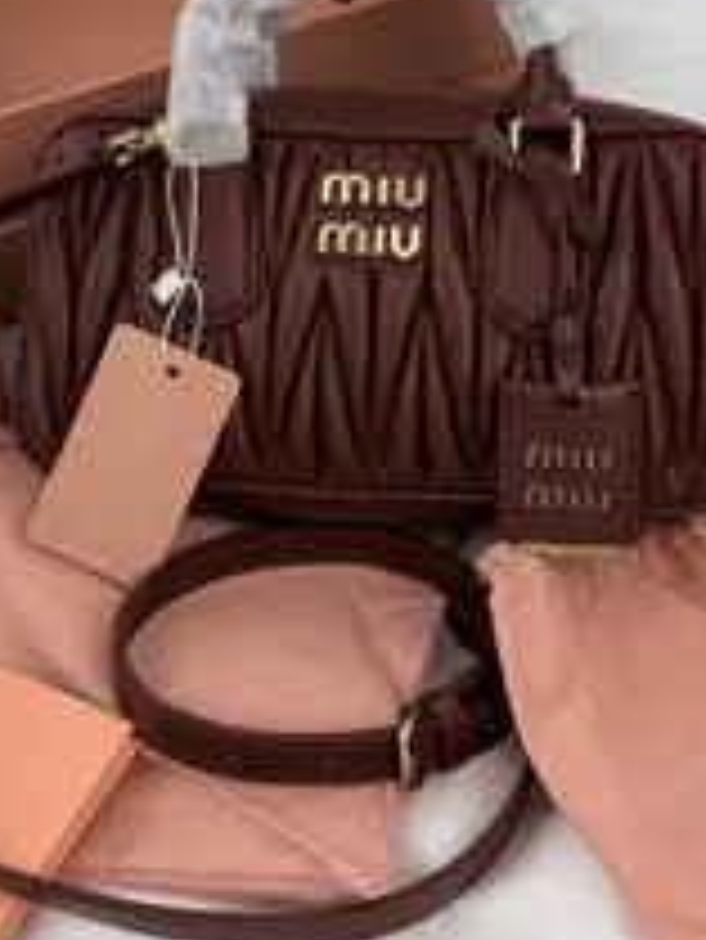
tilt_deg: -42.0
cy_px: 288
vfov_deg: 34.5
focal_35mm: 55
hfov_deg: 26.6
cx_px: 333
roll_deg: +1.6
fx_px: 1494
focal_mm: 6.76
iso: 80
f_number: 1.78
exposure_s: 1/967
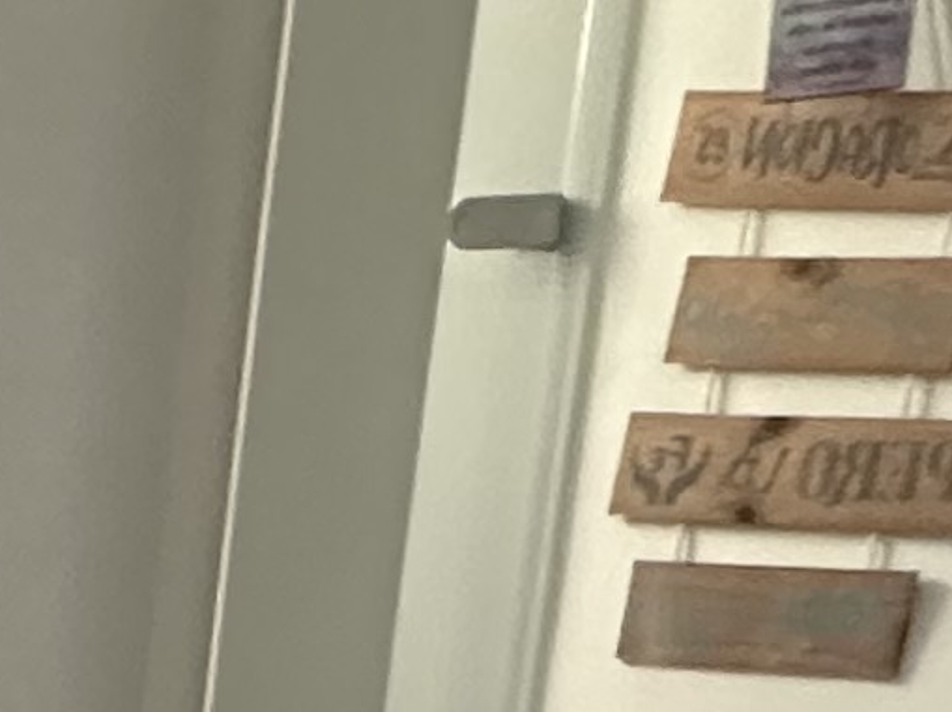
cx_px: -597
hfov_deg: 15.8
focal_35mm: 111
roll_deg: -2.1
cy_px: 1944
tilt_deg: -20.7
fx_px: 3051
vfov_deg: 10.5
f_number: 2.2
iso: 640
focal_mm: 2.22
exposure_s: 1/60
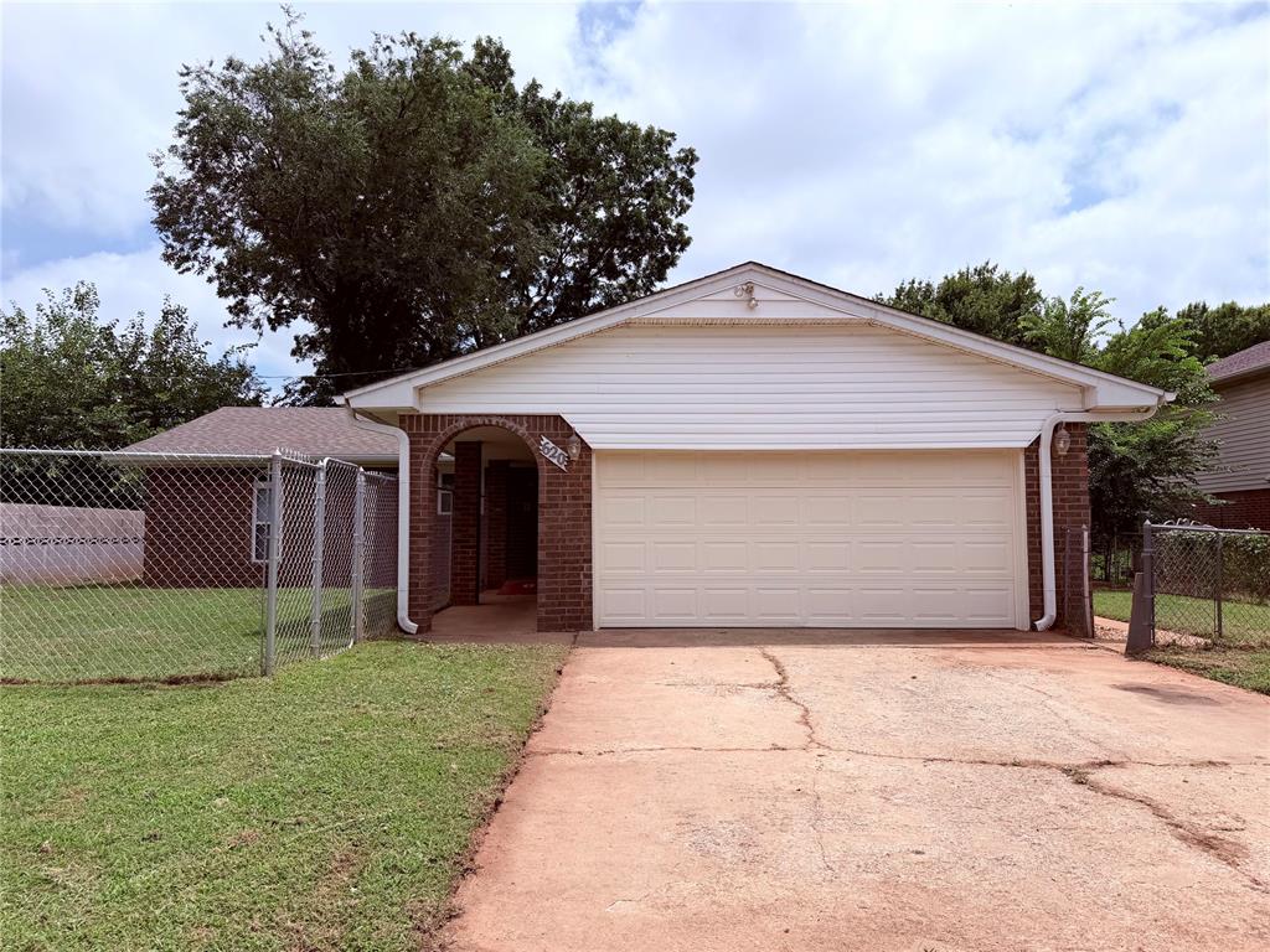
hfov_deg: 71.6
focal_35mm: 24
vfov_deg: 56.8
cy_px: 476
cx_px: 635
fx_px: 881
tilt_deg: +3.1
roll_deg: +0.5
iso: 80
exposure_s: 1/9091
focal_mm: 6.76
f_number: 1.78
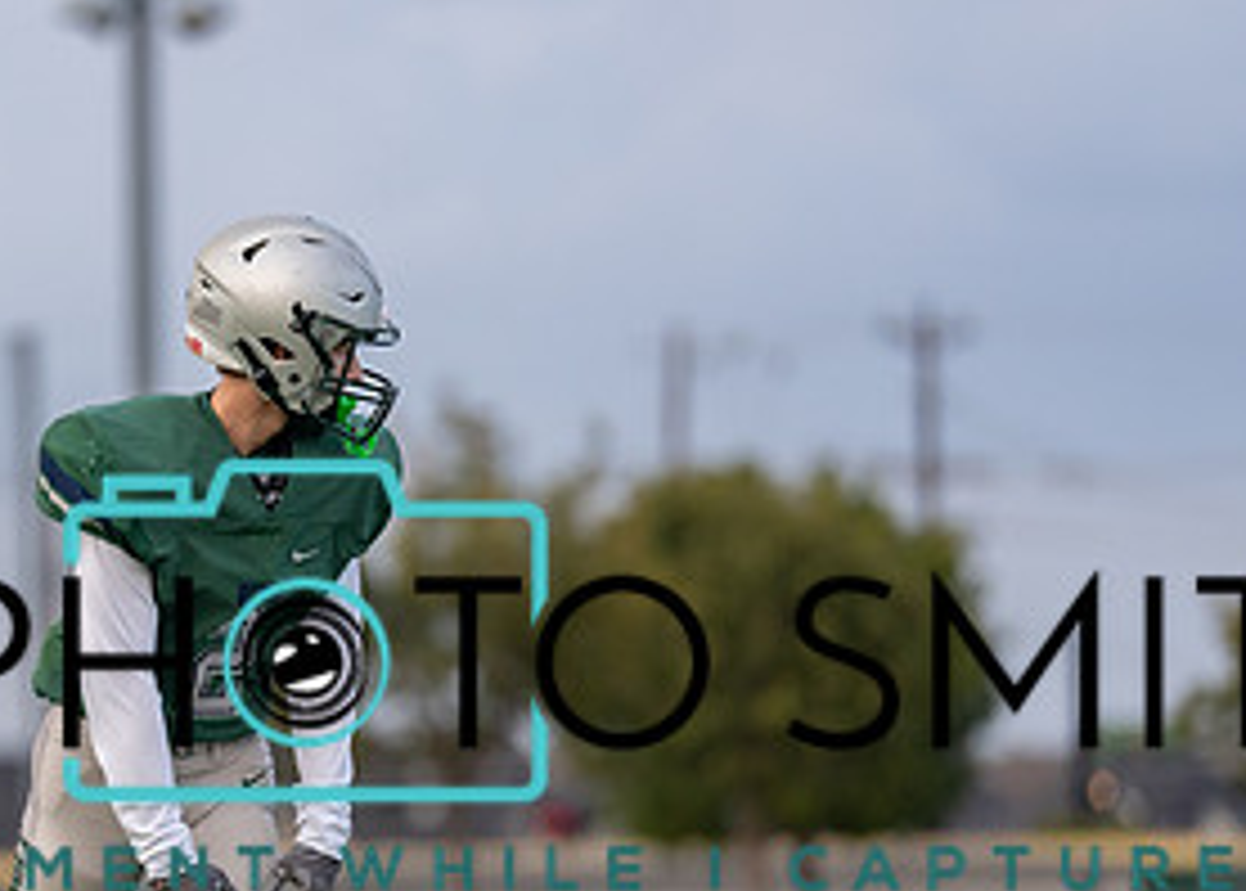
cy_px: 675
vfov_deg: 3.3
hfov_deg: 4.6
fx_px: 15539
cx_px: 166
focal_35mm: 439
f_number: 2.8
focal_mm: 200
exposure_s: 1/1250
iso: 250
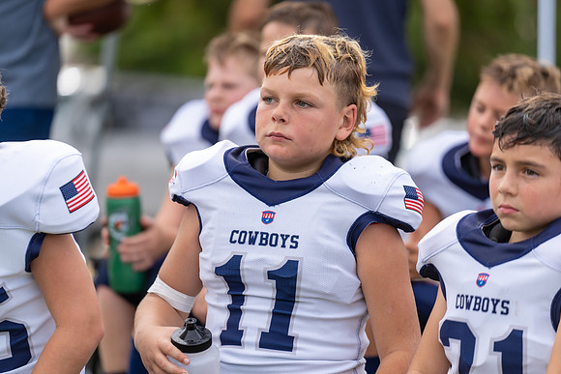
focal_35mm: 192
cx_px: 280
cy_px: 187
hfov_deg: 10.7
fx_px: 2993
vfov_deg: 7.2
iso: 100
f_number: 2.8
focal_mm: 192
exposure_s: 1/500
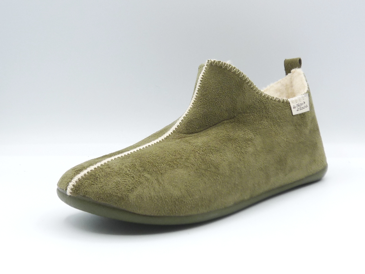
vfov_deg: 29.1
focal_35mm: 50
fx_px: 527
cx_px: 182
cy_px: 137
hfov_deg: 38.2
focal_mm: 4.9
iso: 100
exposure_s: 1/200
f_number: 4
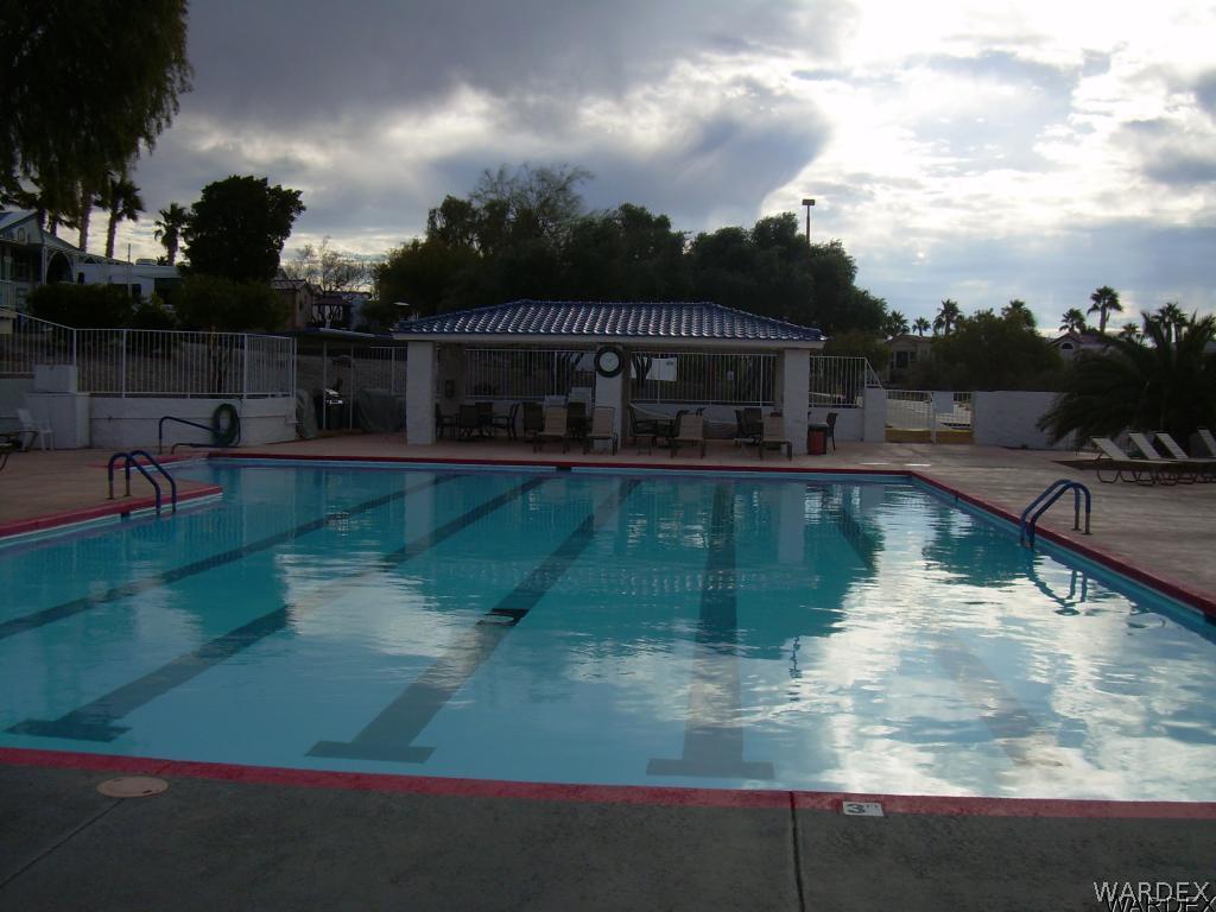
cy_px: 456
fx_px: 1335
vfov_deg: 37.7
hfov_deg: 49.0
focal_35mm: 38
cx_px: 608
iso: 50
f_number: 4.6
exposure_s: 1/648
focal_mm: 6.3
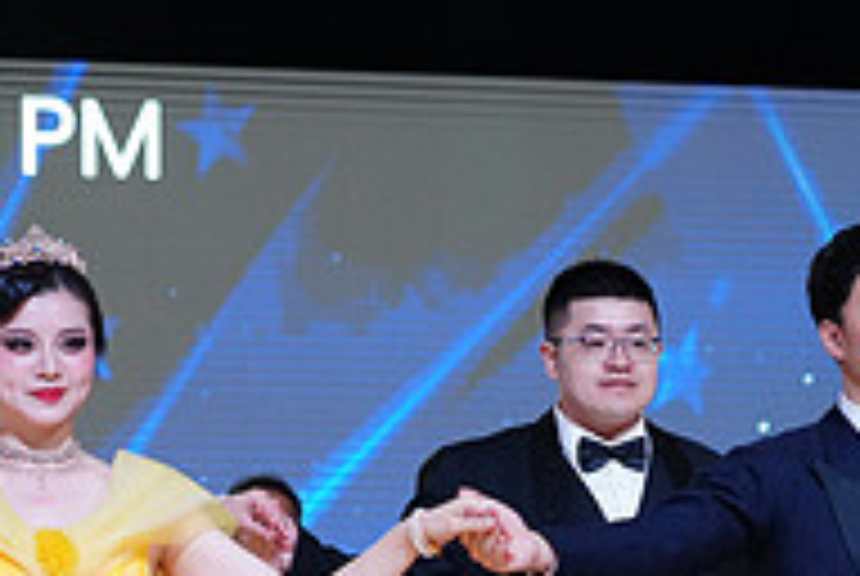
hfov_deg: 10.6
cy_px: 826
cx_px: 329
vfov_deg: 7.0
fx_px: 4642
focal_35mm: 194
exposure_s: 1/500
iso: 1600
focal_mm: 64
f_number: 4
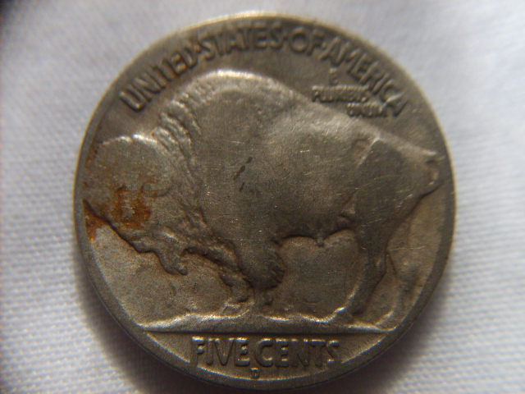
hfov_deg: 52.6
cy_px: 197
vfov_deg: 40.7
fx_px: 531
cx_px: 262
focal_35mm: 35
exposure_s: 1/30
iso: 140
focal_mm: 5.8
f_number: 2.8
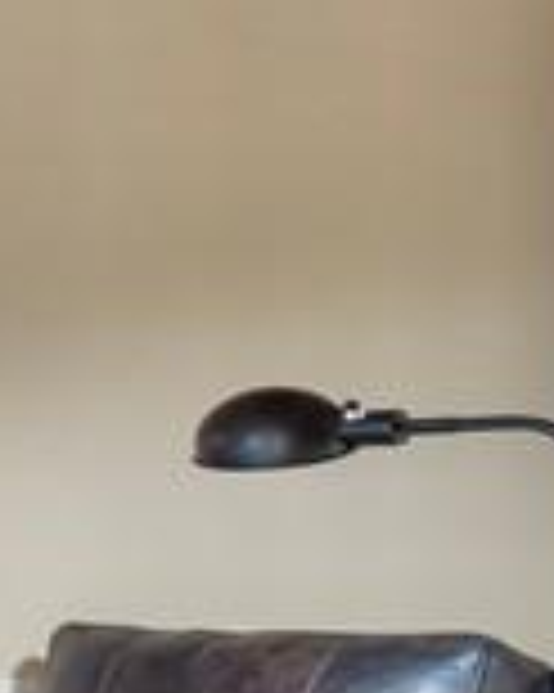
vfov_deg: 20.9
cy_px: 490
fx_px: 1867
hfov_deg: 9.0
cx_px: -1491
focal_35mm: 91
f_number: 7.1
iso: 200
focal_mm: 7
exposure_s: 1/1.25
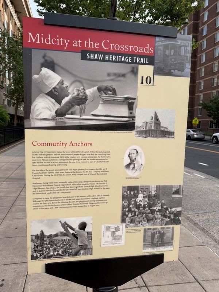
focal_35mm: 24
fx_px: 202
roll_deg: -0.9
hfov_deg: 56.8
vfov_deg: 71.6
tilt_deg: -3.6
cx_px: 110
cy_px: 146
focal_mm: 6.76
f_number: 1.78
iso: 80
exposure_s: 1/1314
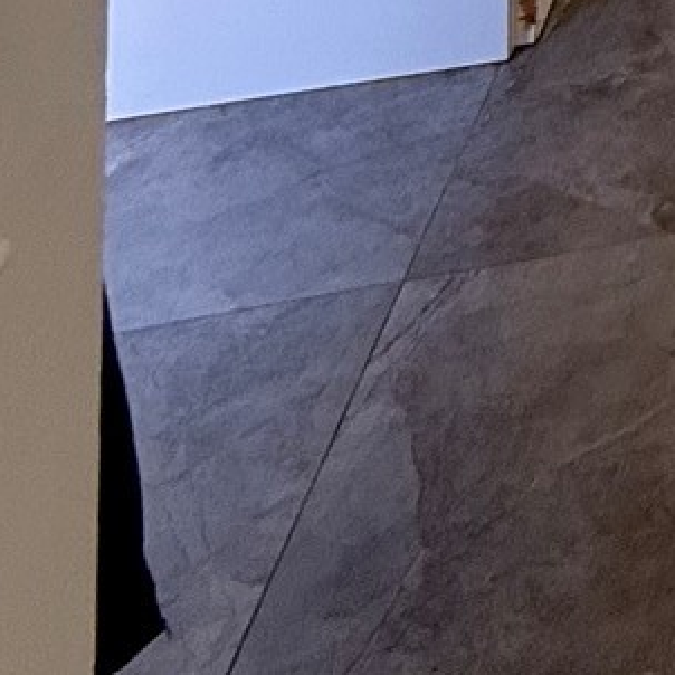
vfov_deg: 12.5
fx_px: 1853
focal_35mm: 84
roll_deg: -1.6
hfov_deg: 14.5
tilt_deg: +0.6
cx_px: 1571
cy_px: -1182
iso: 64
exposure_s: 1/99
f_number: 2.2
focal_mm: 2.22
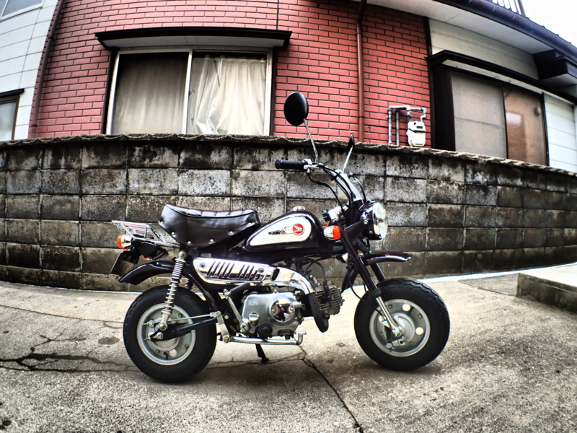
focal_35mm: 25
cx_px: 288
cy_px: 216
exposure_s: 1/320
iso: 100
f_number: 2.8
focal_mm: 4.5
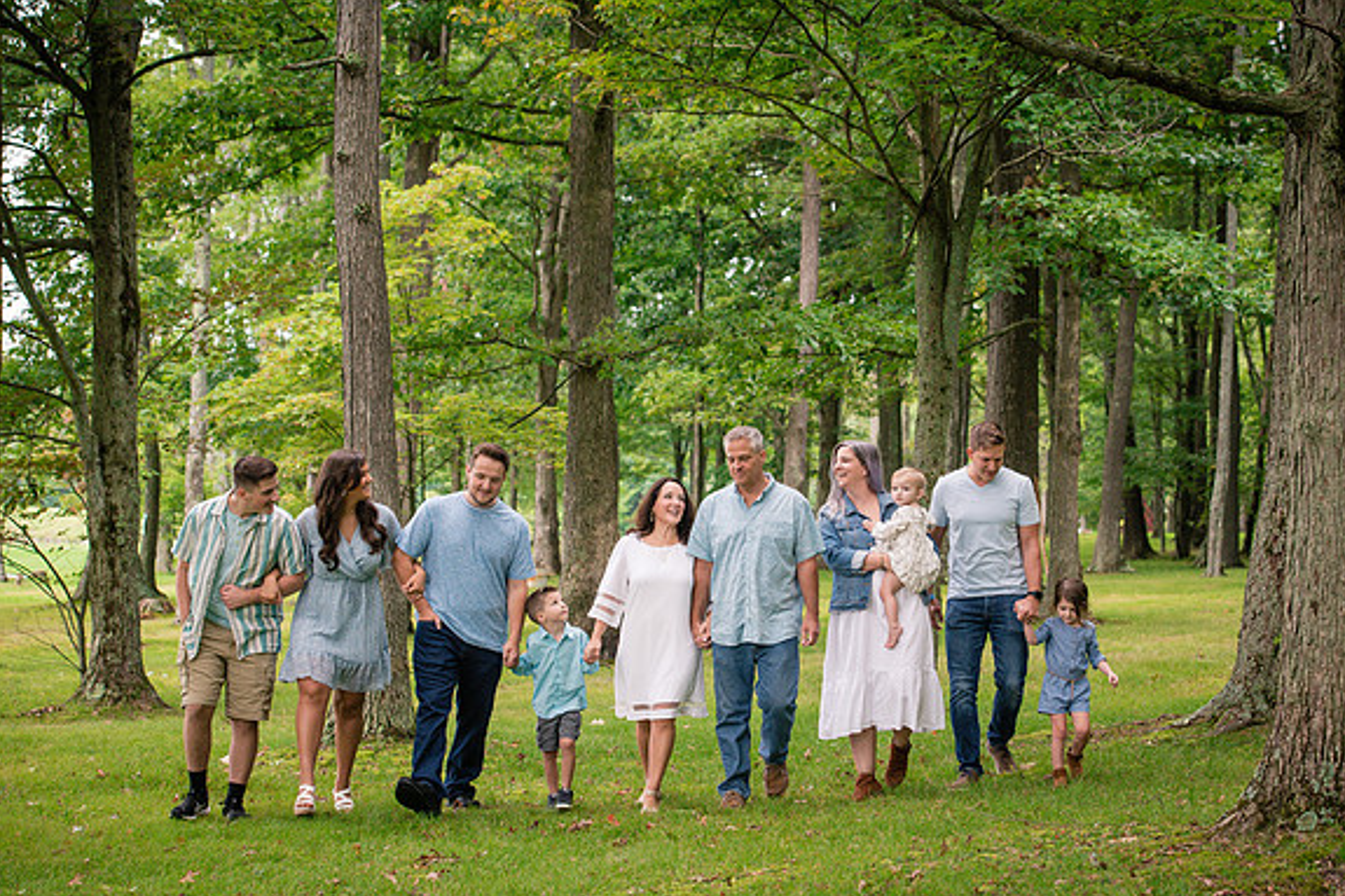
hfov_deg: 25.7
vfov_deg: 17.3
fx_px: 2951
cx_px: 733
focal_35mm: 79
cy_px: 473
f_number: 4.5
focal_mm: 70
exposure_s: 1/250
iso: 1000
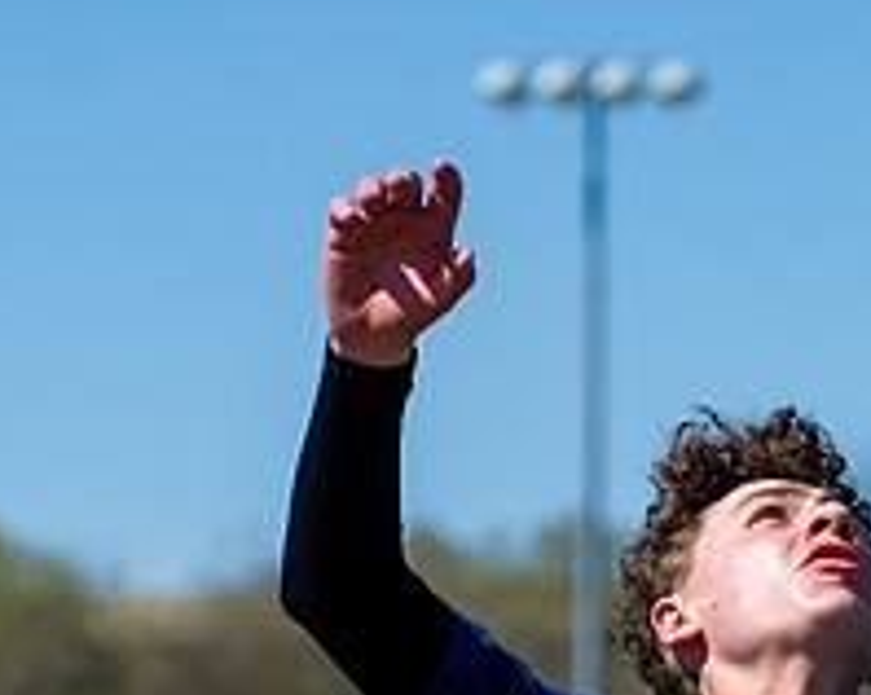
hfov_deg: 5.1
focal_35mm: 377
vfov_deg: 4.1
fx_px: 9709
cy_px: 771
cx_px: 617
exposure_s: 1/3200
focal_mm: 100
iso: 220
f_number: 4
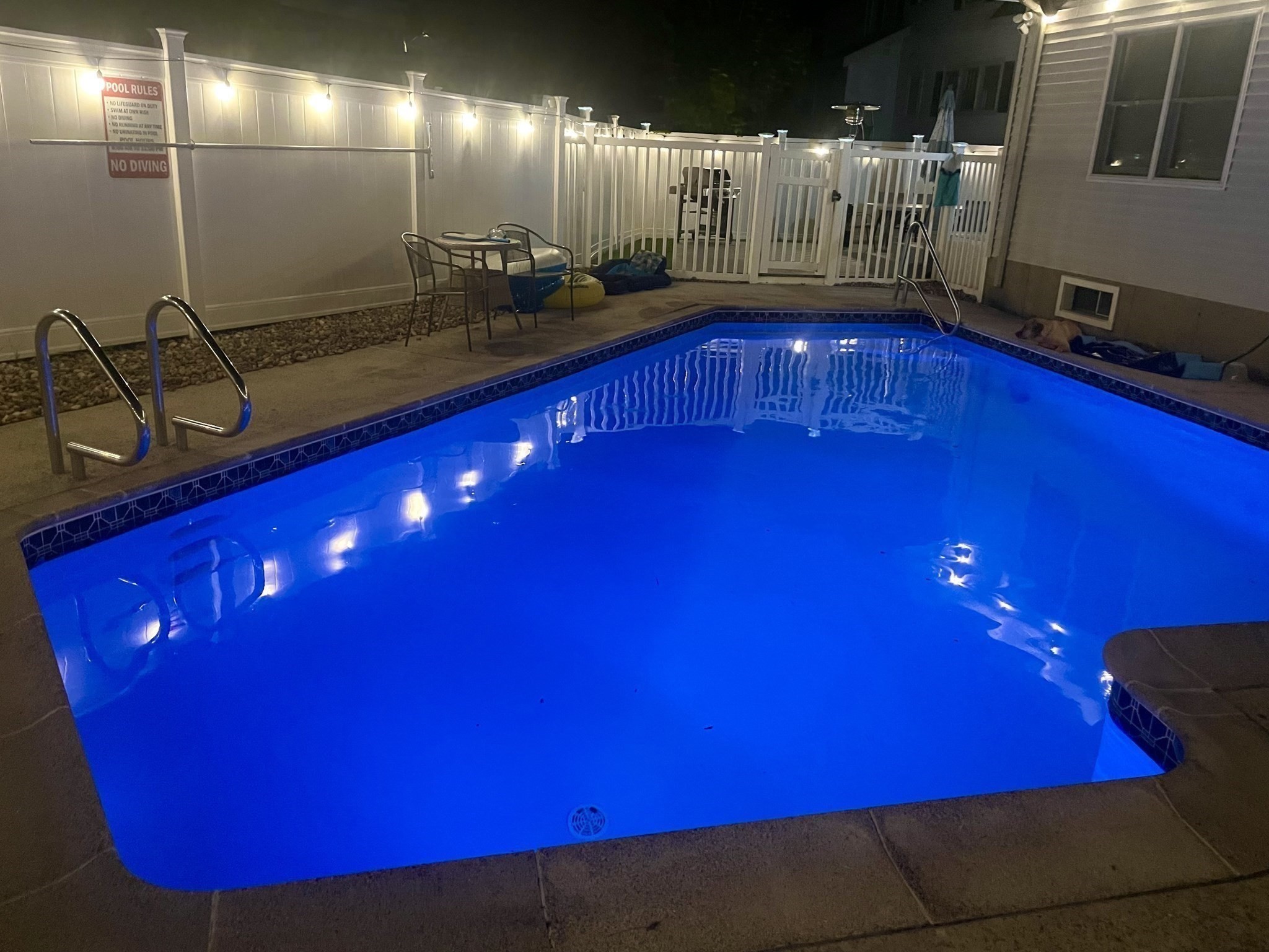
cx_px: 634
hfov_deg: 67.3
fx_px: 953
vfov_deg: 53.1
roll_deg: -2.3
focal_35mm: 26
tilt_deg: -17.6
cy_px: 476
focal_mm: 4.2
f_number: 1.6
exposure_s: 1/30
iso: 1000
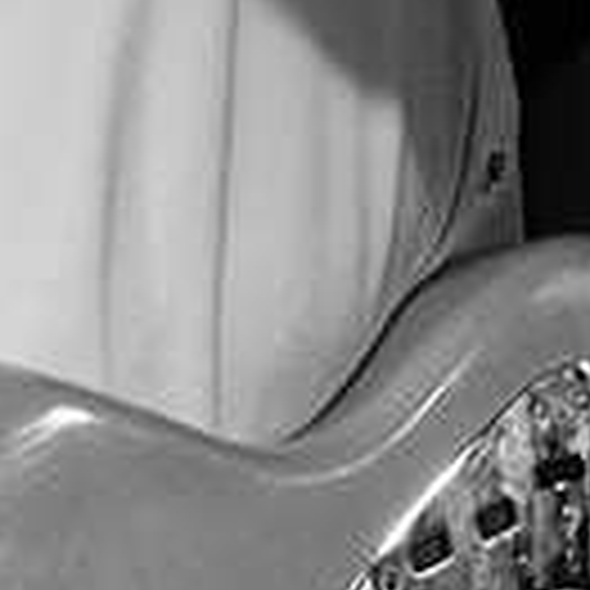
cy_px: 788
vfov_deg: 5.3
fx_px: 6325
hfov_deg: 5.3
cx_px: 1076
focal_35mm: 328
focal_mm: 58
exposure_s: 1/50
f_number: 2.8
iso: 800
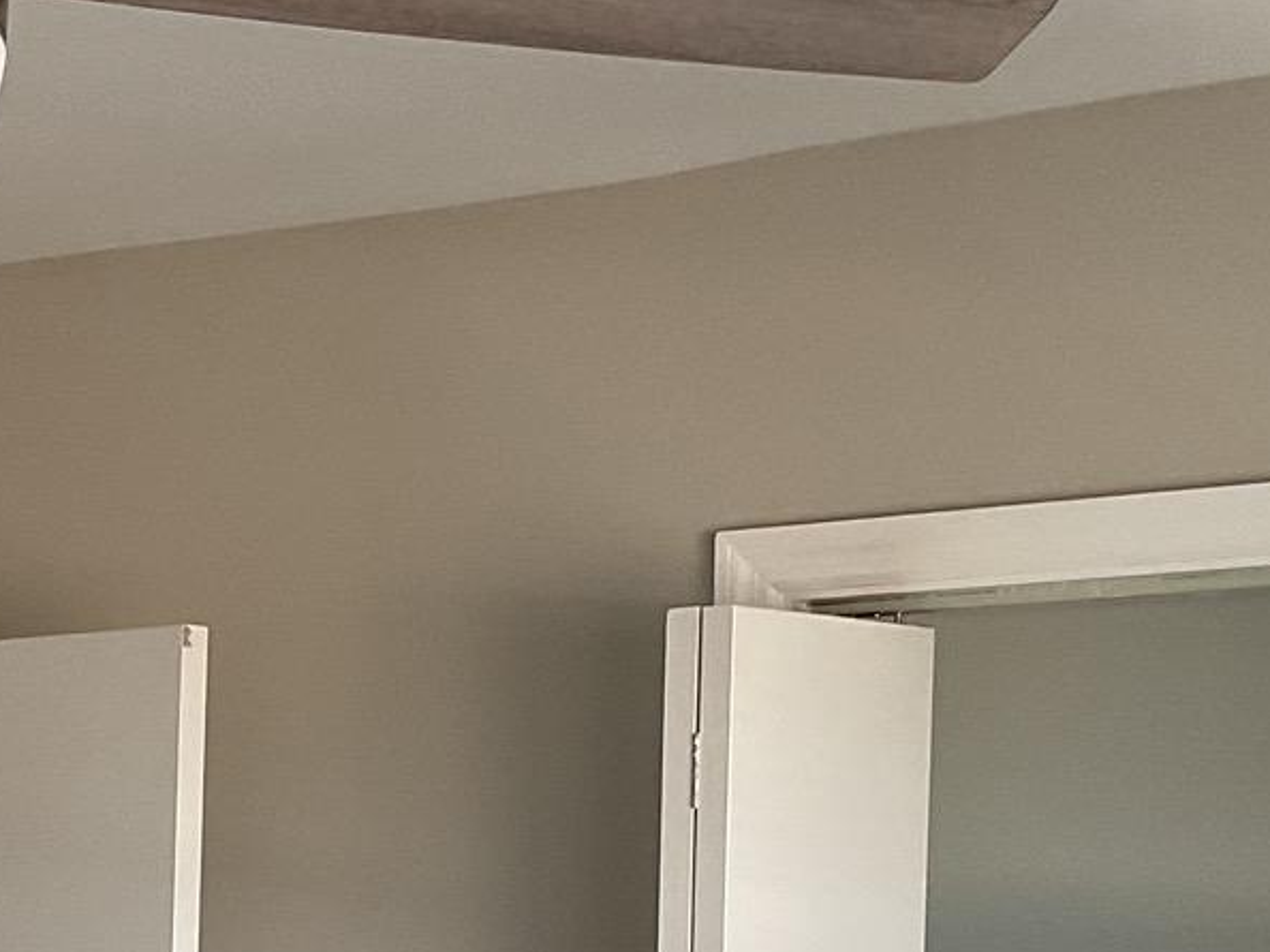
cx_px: 71
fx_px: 3667
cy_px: 1258
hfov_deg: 19.2
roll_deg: -1.1
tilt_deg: -5.3
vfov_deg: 14.2
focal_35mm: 100
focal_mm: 3
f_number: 1.8
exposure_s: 1/120
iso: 64
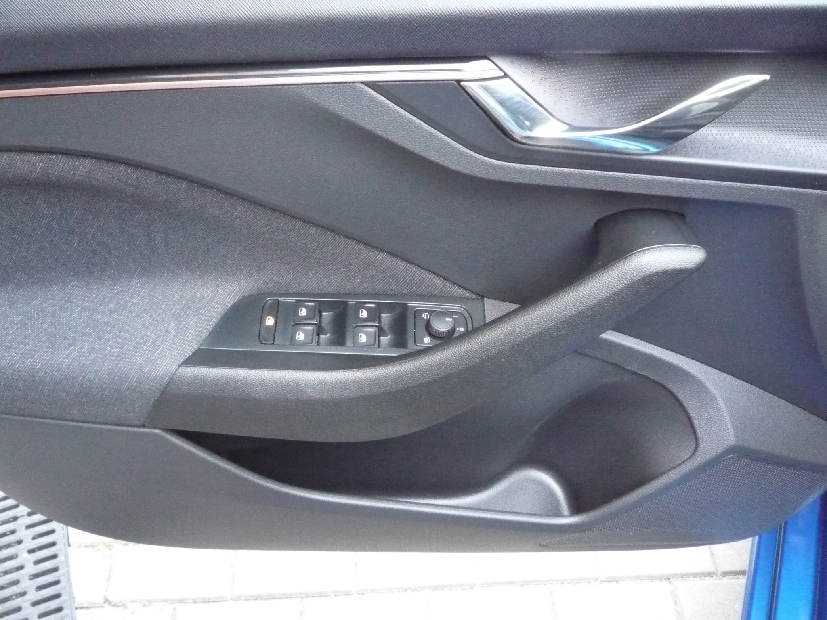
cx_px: 414
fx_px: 717
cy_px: 310
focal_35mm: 30
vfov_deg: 46.8
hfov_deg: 60.0
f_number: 3.3
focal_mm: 5.2
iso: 800
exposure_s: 1/30
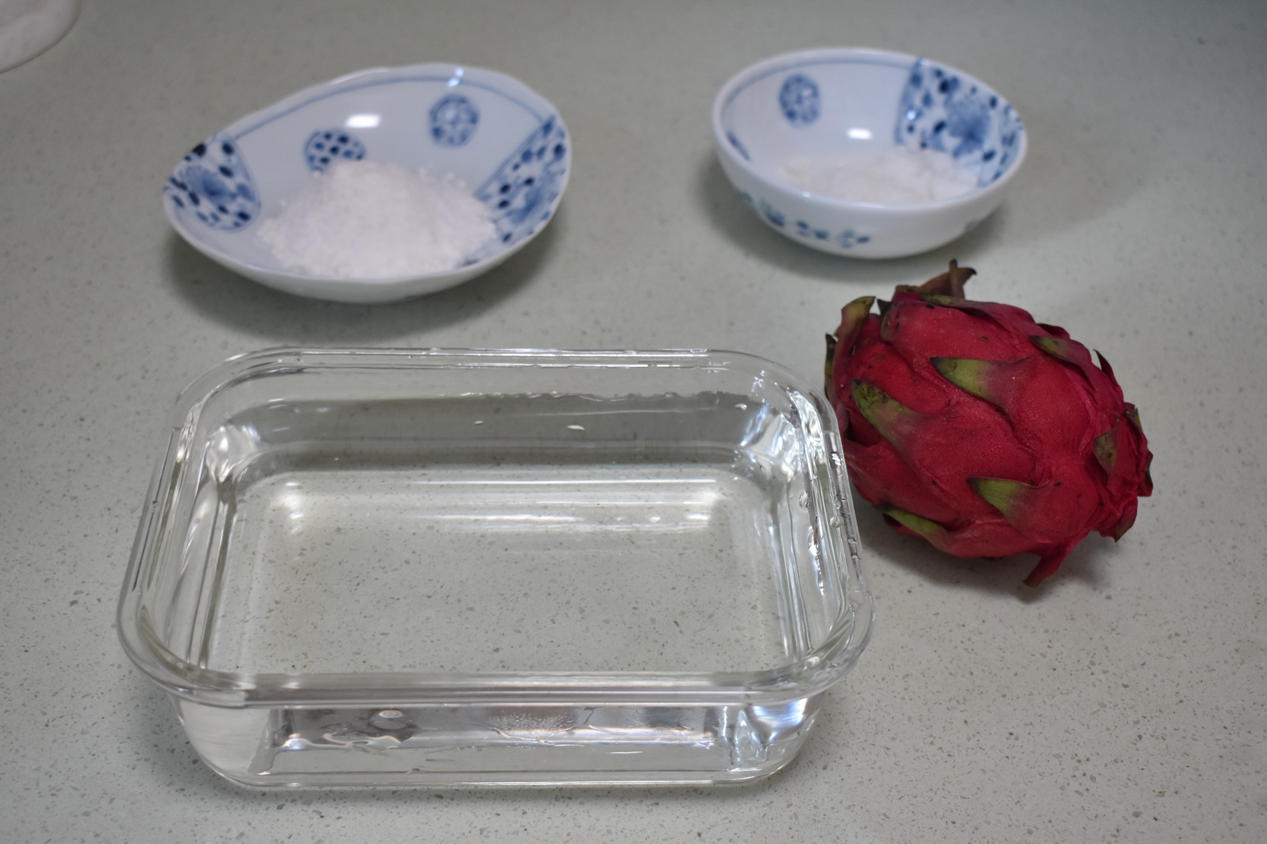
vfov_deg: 26.5
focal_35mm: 51
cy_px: 422
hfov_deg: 38.9
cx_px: 634
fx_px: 1795
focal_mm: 34
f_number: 5
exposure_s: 1/50
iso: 900
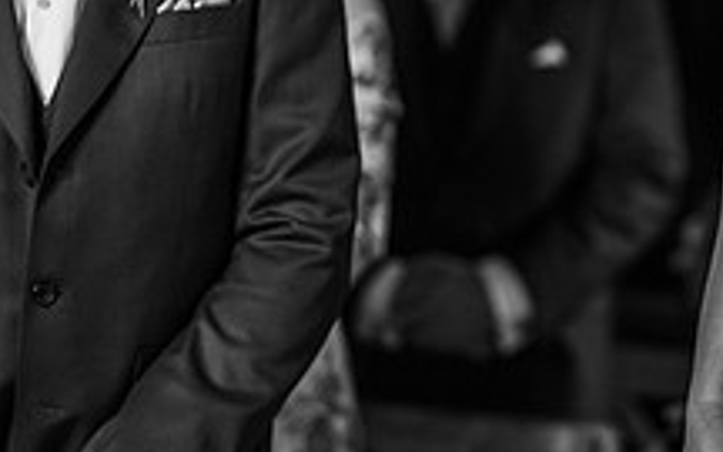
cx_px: 633
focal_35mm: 233
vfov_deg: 5.6
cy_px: 107
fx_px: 4591
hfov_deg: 9.0
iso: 320
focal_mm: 85
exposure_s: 1/200
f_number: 1.8
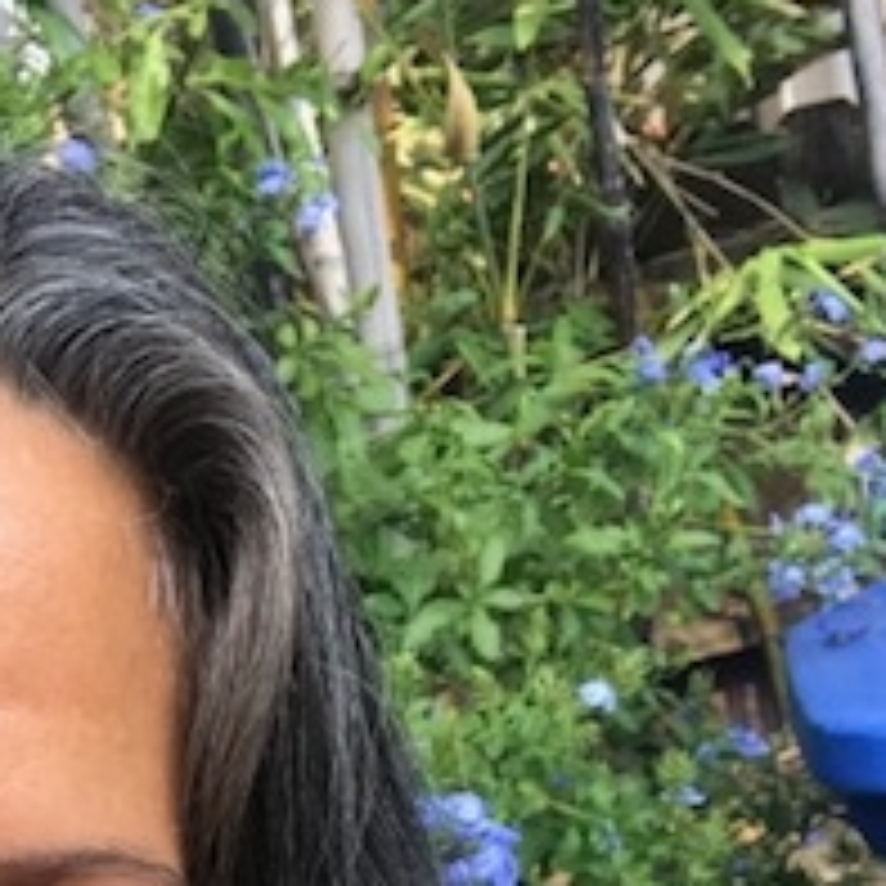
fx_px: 2664
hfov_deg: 18.0
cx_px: -173
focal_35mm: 92
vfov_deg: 17.9
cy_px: 1084
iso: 25
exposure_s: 1/60
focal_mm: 2.87
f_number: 2.2
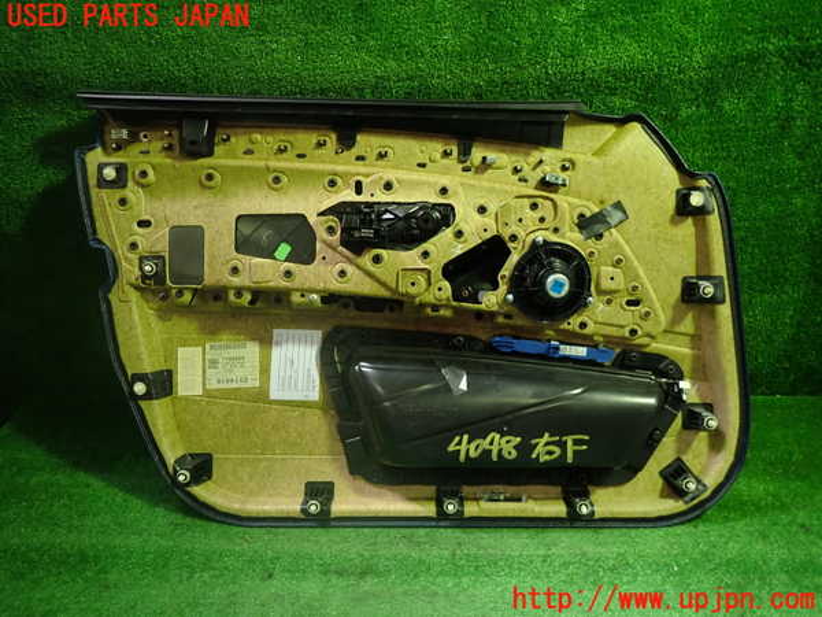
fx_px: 594
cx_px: 411
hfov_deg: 69.4
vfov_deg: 54.9
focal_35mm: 25
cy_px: 308
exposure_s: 1/50
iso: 200
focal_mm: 4.5
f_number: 2
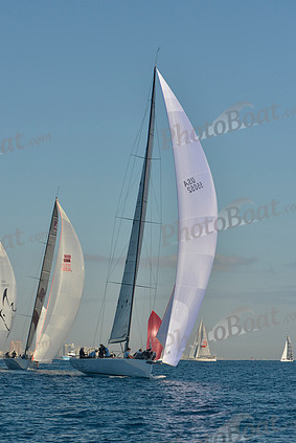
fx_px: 1550
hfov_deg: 10.9
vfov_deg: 16.2
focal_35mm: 126
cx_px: 106
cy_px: 289
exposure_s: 1/800
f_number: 6.3
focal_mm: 92
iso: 200
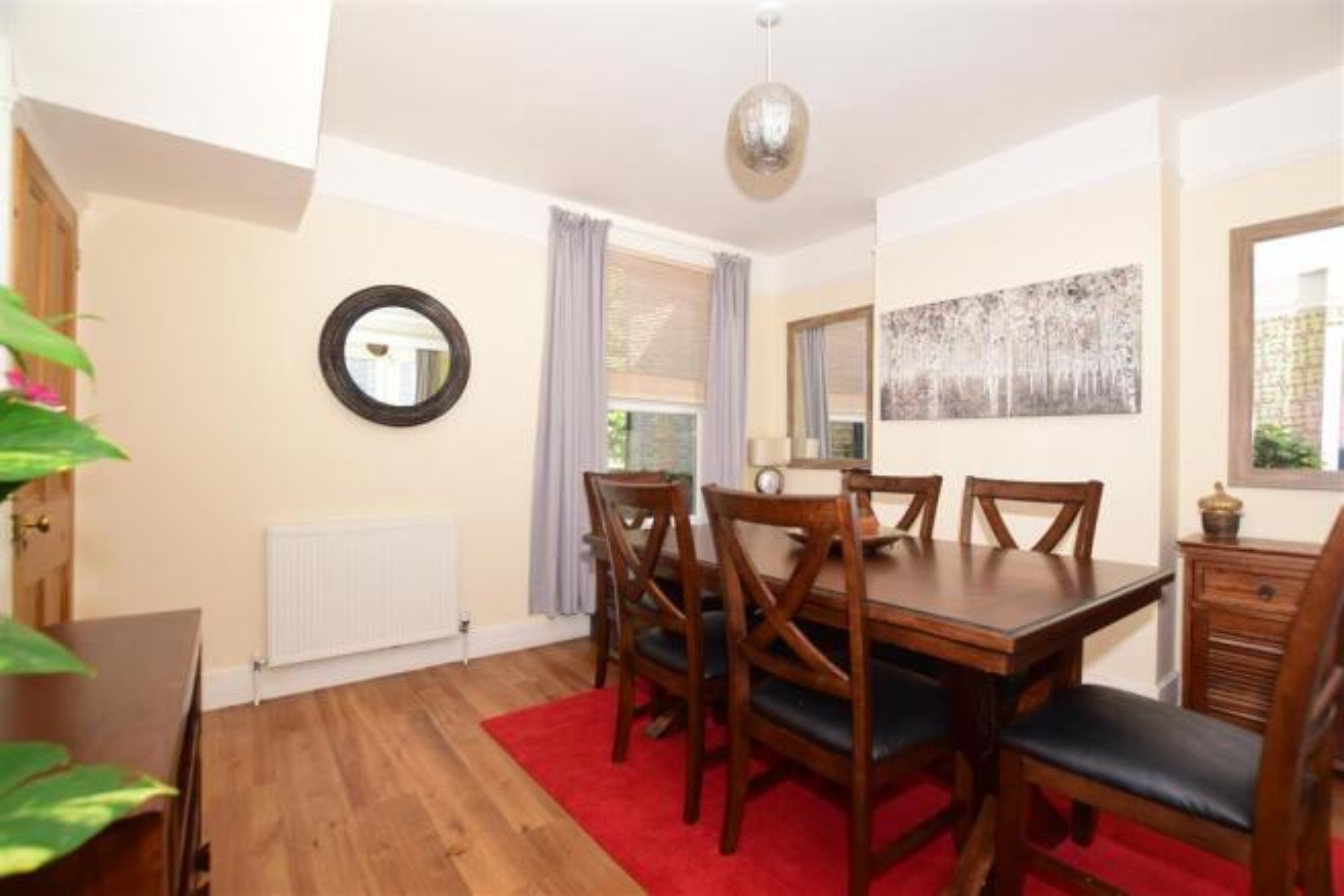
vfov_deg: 77.3
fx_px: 560
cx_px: 672
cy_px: 448
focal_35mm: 15
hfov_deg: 100.4
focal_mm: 10
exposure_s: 1/125
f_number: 5.6
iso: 400
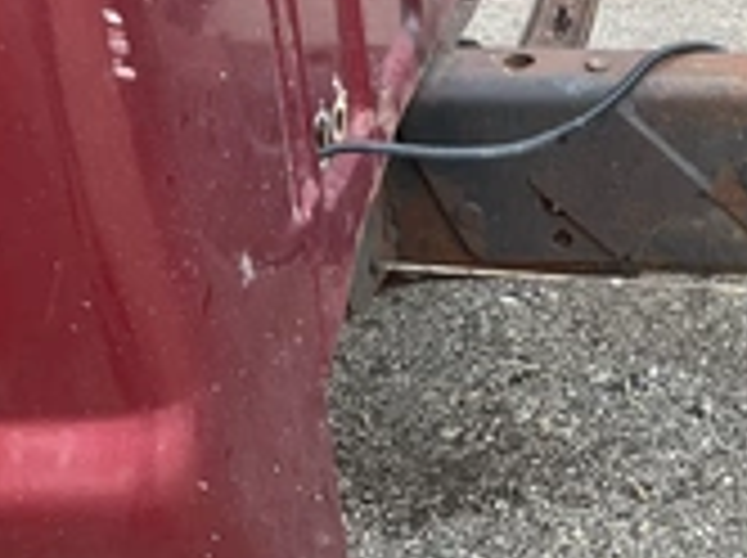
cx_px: 814
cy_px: 81
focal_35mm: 70
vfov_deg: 20.6
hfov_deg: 25.8
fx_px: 1508
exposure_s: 1/122
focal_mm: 3
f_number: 1.8
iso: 25
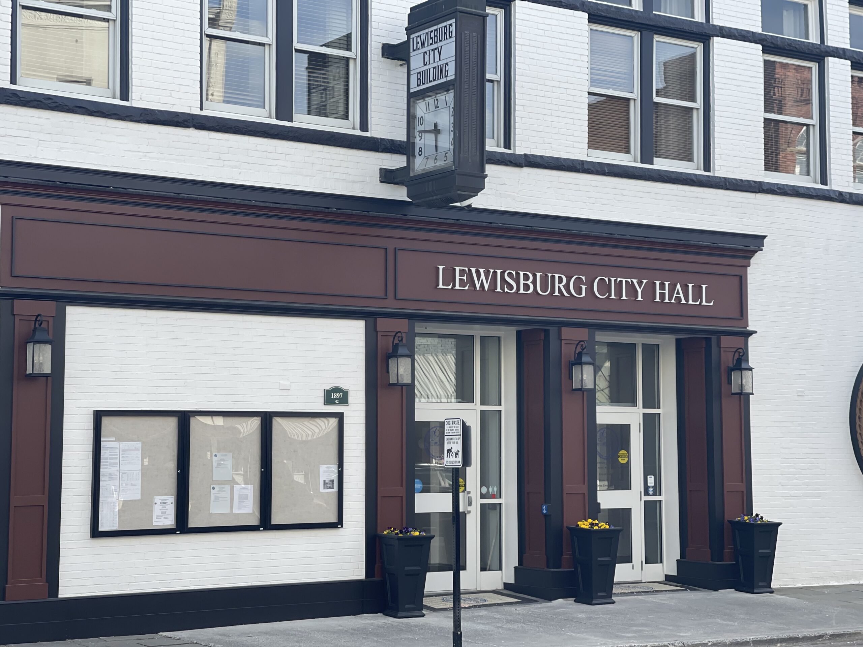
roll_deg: +0.1
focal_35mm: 64
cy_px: 324
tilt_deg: +5.0
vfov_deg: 22.9
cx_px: 432
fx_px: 1596
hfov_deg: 30.3
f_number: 2.2
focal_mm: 7.5
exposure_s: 1/473
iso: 20
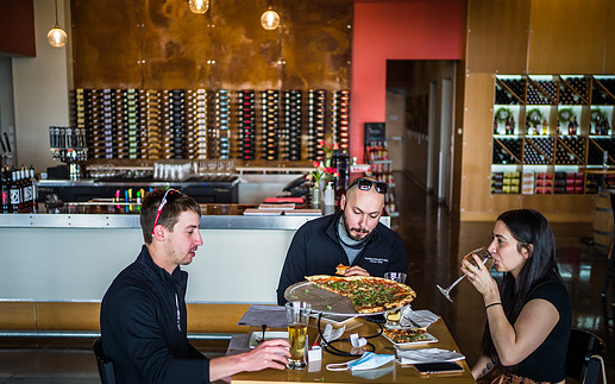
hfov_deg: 48.2
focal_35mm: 41
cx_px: 307
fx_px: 687
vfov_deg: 31.2
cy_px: 210
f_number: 2
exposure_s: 1/1250
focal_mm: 35
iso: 2500
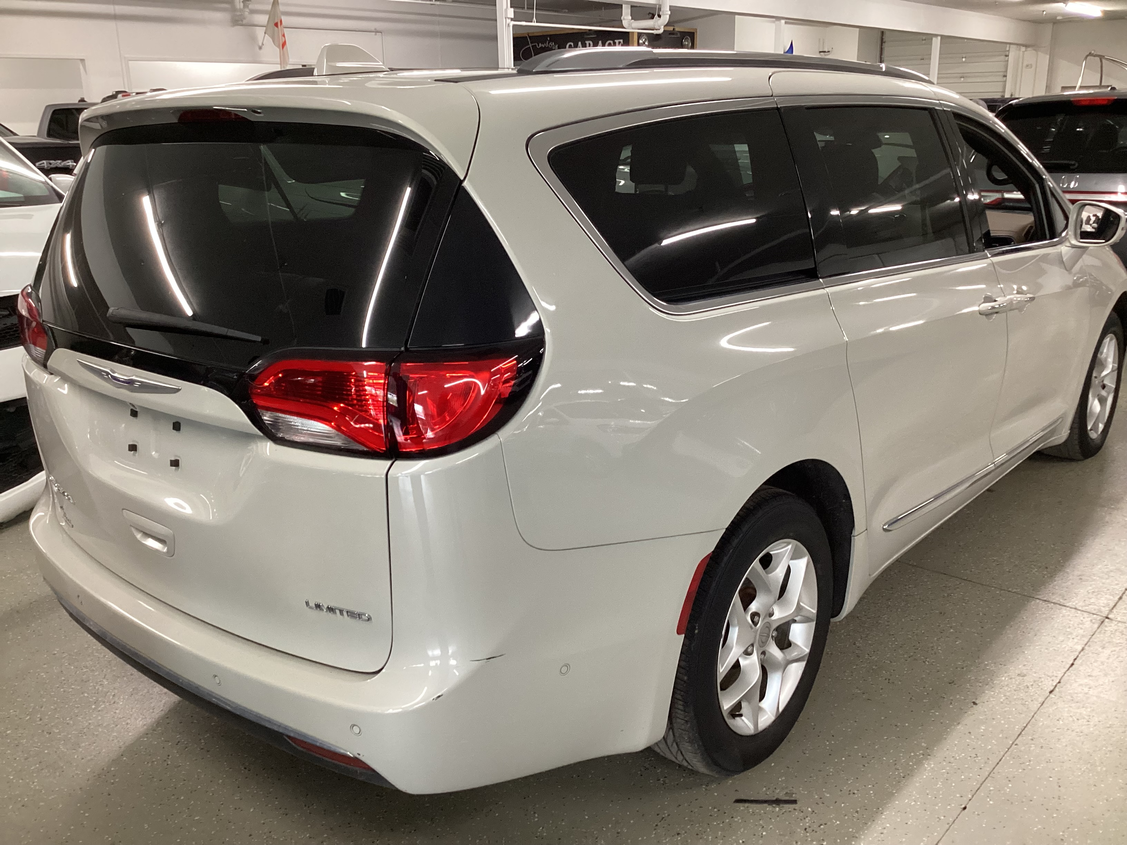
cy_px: 422
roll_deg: +0.3
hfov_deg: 58.4
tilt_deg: -17.8
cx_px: 564
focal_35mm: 31
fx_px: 1009
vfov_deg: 45.4
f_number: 2.4
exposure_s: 1/60
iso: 250
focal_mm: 3.3
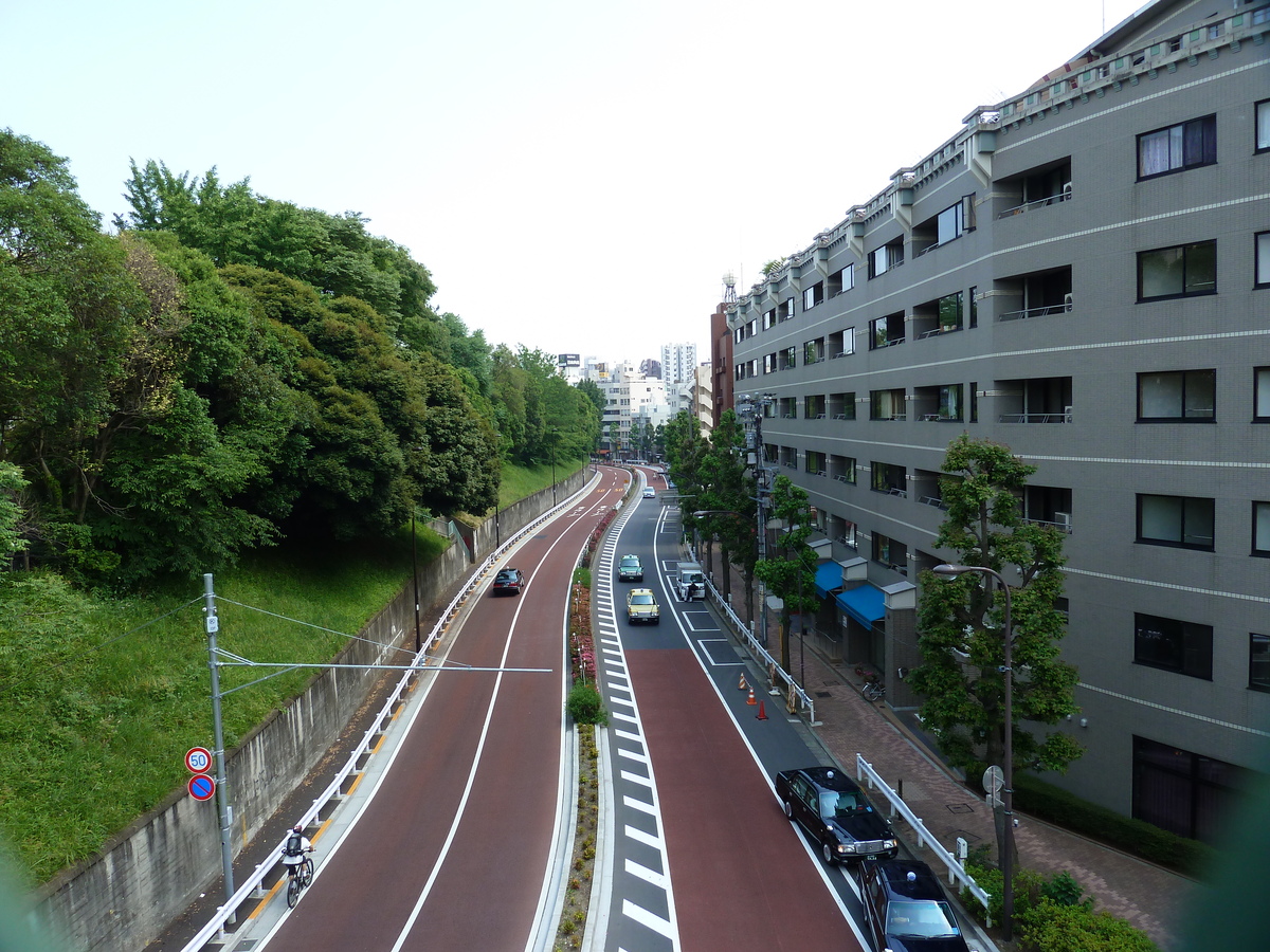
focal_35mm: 25
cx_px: 635
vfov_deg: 54.9
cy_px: 476
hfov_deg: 69.4
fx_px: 917
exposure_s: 1/200
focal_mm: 4.1
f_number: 4
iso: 80
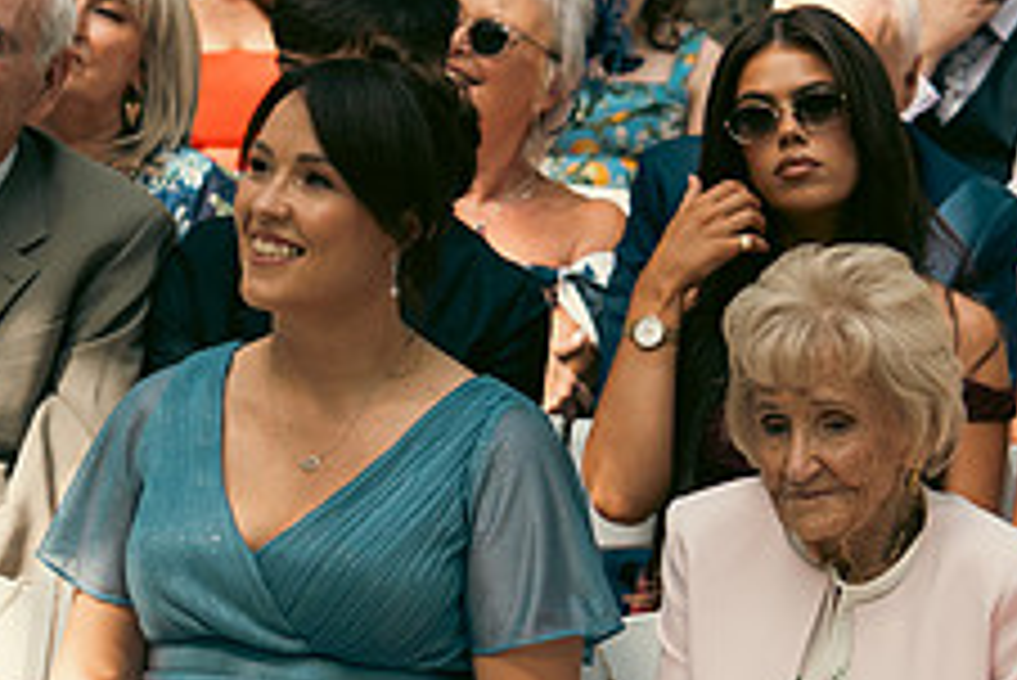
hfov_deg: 8.4
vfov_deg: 5.6
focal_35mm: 246
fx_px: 6954
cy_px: 601
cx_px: 626
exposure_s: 1/200
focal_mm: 64
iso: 125
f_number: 3.5
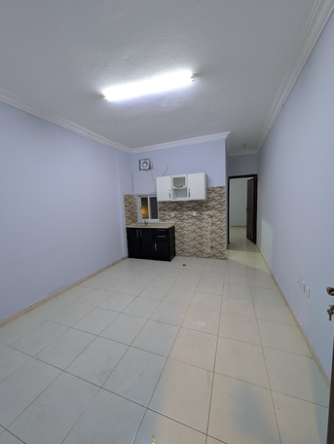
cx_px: 167
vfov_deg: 110.5
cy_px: 222
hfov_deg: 94.6
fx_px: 154
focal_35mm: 12
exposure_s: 1/40
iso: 165
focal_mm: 2.02
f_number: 1.7
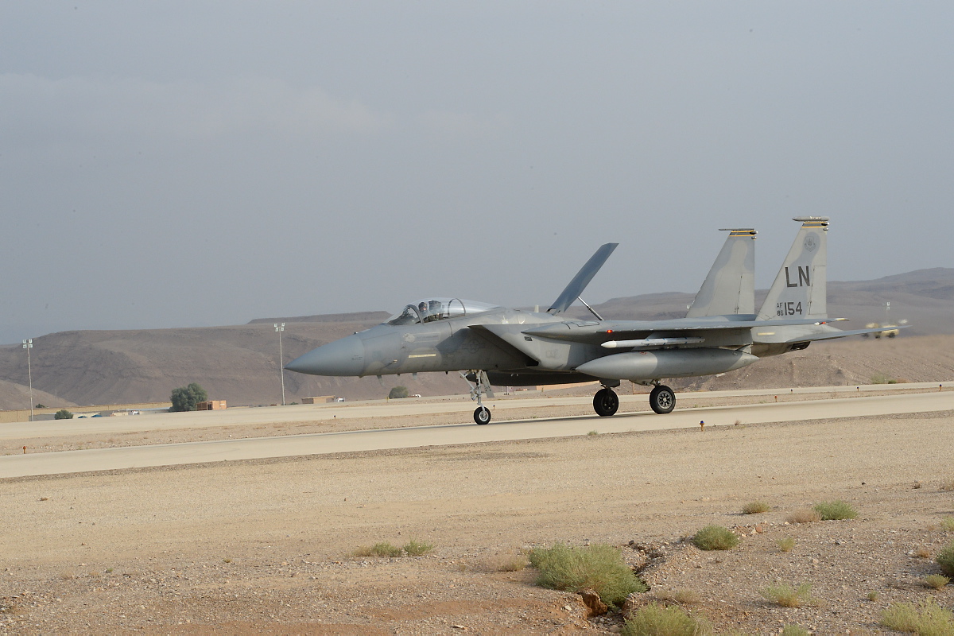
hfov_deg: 17.1
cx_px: 477
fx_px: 3180
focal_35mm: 120
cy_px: 318
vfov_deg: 11.4
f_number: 22
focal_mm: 120
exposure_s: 1/640
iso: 2000
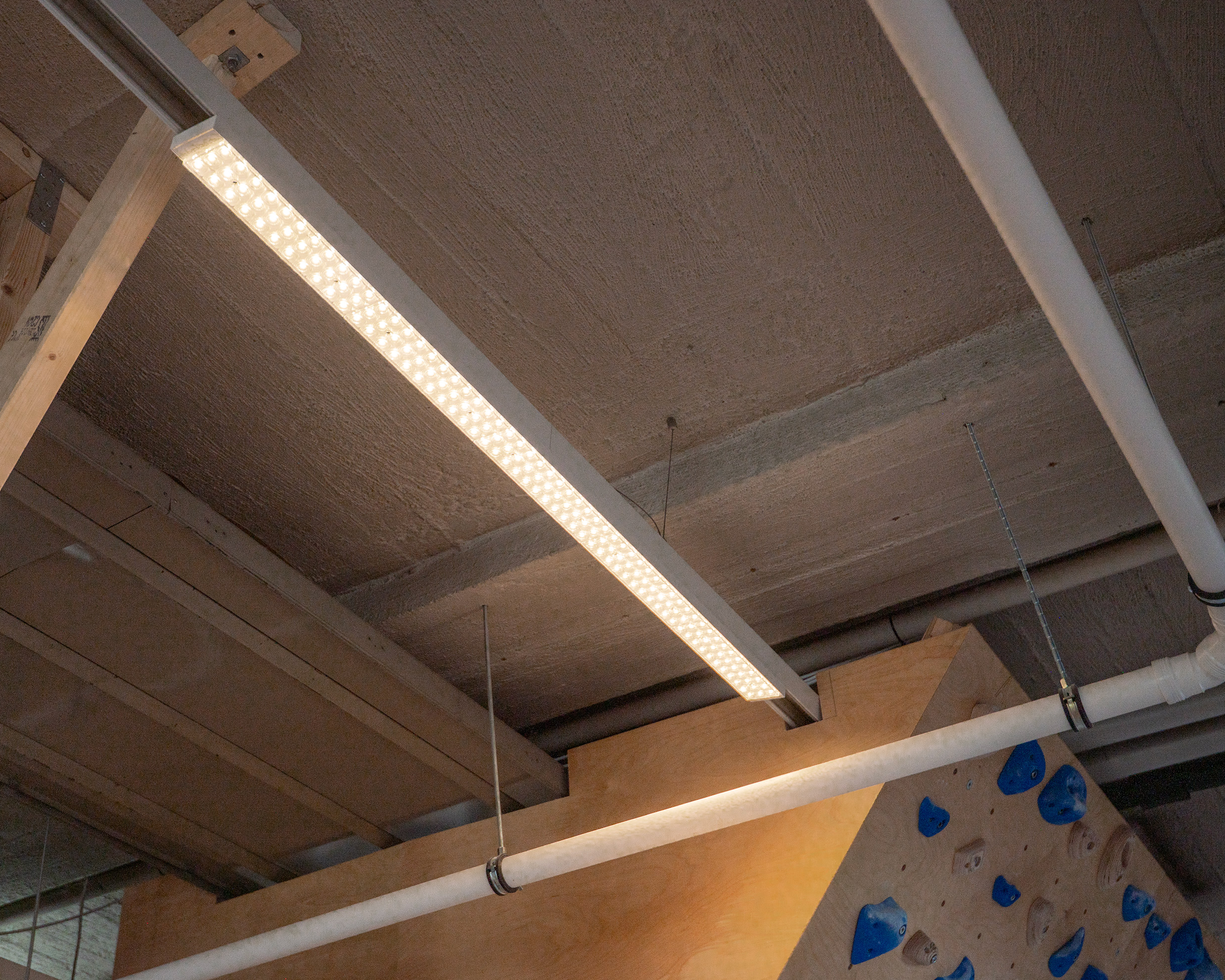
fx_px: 1450
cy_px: 489
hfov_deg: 45.6
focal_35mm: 40
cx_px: 502
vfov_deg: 37.3
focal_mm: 35
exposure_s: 1/160
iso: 125
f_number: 4
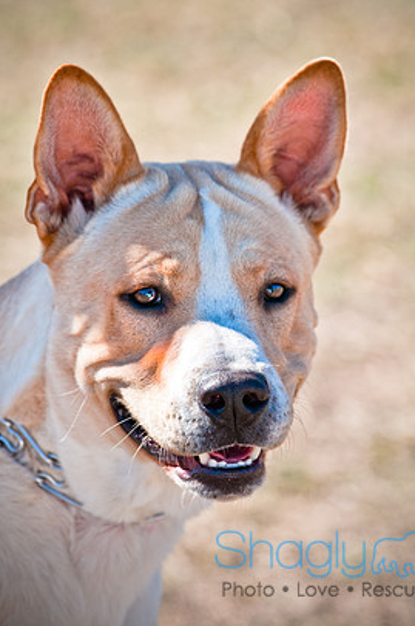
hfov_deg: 4.1
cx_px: 228
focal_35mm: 333
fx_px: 5773
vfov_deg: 6.2
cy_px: 280
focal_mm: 200
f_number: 5.6
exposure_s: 1/1000
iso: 400
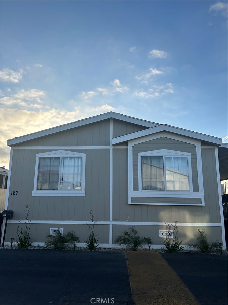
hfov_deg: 53.1
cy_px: 152
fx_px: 228
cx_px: 114
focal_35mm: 26
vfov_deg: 67.3
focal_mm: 5.7
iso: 50
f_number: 1.5
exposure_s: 1/3460
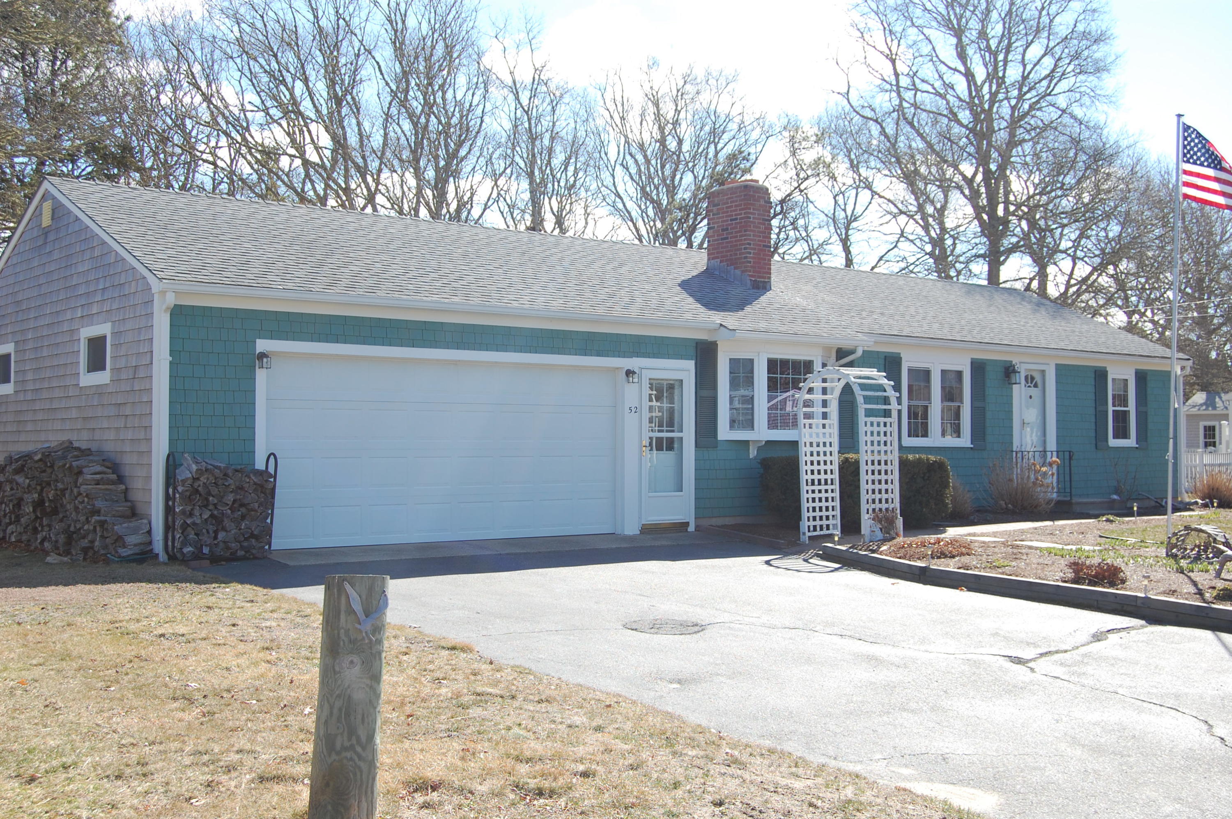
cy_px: 410
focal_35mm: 39
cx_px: 616
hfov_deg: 49.6
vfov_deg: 34.1
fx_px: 1333
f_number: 9
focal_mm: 26
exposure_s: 1/320
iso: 200
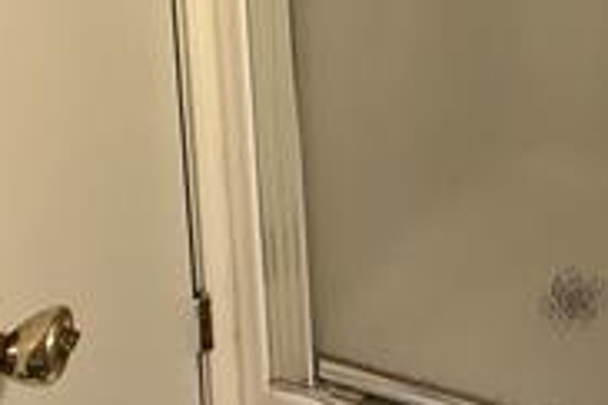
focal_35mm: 51
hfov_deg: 34.8
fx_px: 861
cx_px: 628
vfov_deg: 20.8
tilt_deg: -6.5
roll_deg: +1.1
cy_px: -266
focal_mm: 2.22
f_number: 2.2
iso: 320
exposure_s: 1/60
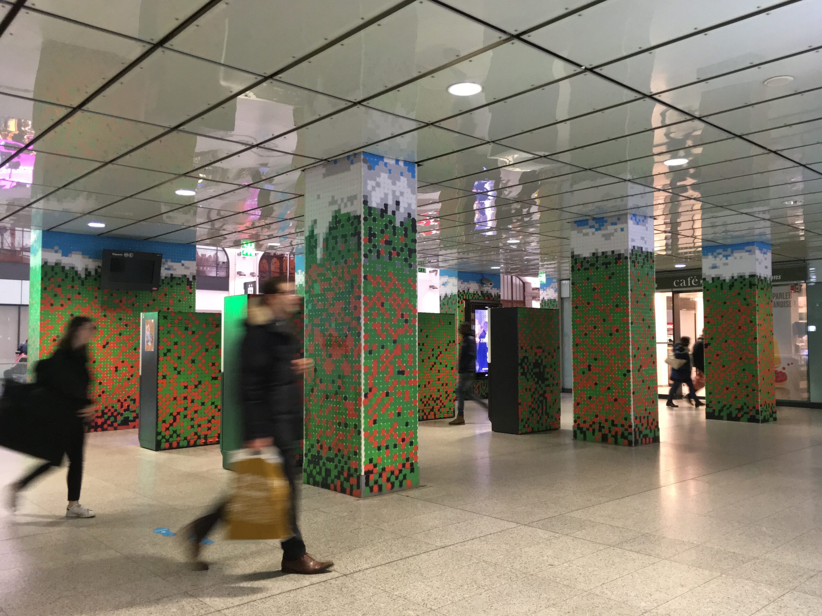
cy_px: 308
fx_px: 689
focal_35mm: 29
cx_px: 411
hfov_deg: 61.7
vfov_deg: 48.2
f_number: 2.2
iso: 200
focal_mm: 4.15
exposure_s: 1/17
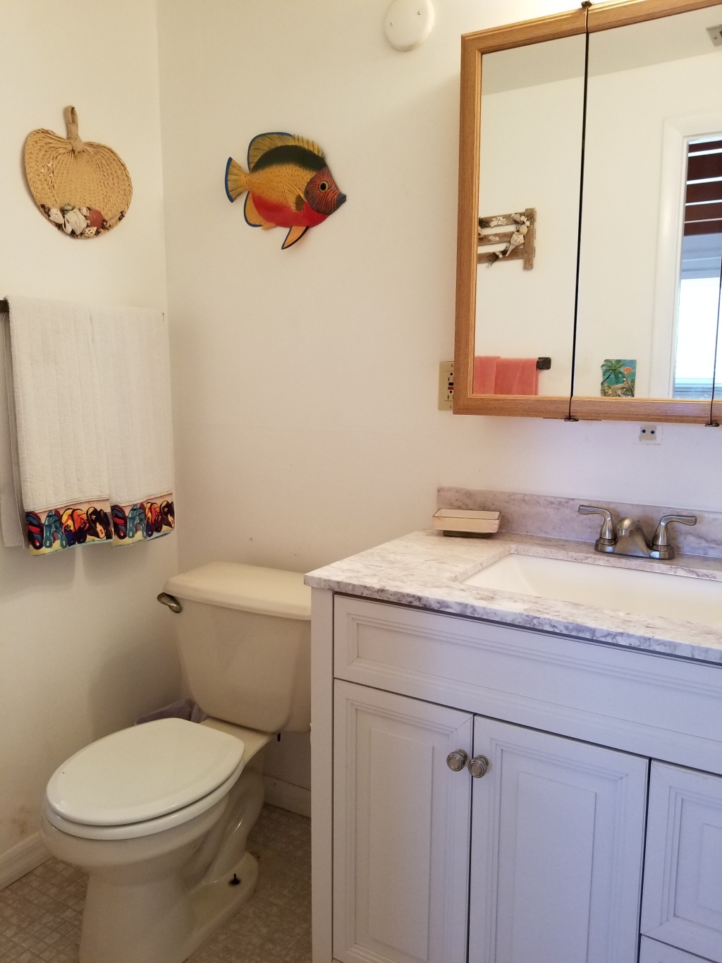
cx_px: 361
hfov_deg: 53.1
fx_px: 723
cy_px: 482
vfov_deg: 67.3
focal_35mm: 26
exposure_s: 1/60
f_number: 1.7
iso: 200
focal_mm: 4.25
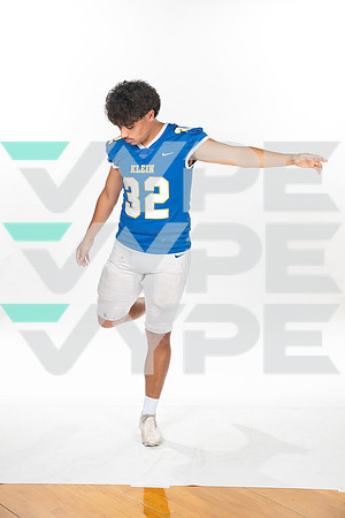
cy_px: 259
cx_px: 172
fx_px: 934
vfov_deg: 31.0
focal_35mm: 65
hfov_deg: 20.9
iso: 800
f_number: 7.1
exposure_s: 1/320
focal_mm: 65
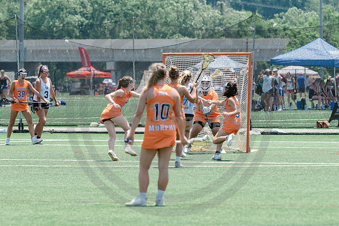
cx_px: 188
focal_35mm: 370
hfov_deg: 5.6
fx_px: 3486
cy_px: 122
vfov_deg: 3.7
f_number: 5
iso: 400
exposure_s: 1/1600
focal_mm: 200
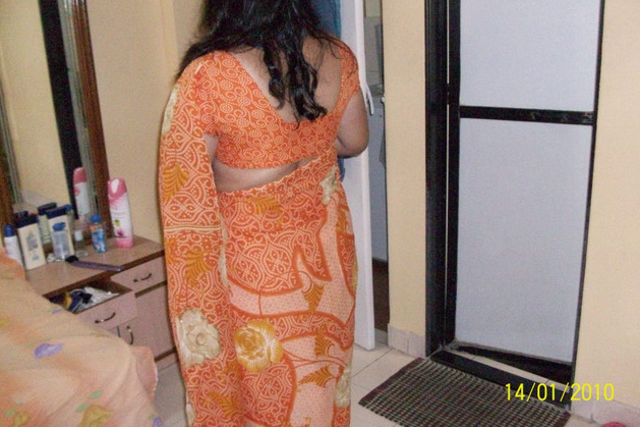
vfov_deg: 36.8
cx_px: 322
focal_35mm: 36
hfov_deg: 53.1
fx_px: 640
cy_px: 206
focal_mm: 5.7
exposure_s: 1/128
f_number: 2.8
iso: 800
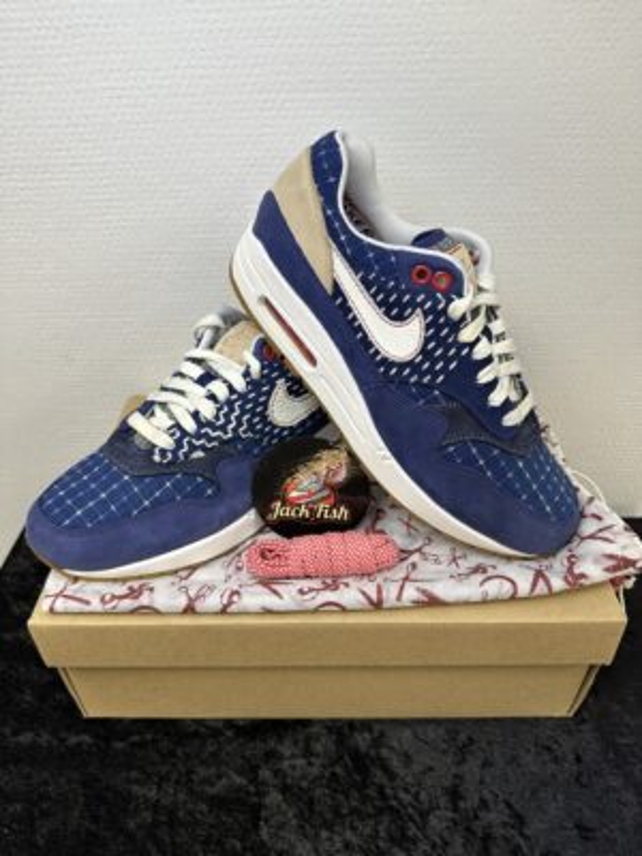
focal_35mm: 24
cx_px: 321
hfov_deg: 56.8
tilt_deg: -36.4
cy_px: 428
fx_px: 593
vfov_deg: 71.6
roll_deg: +0.1
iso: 64
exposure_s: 1/100
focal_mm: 6.86
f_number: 1.78
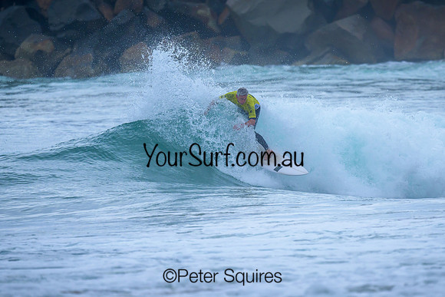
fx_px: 13598
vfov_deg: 1.3
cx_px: 257
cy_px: 129
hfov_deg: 1.9
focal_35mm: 1100
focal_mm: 800
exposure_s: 1/2000
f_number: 6.3
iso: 560
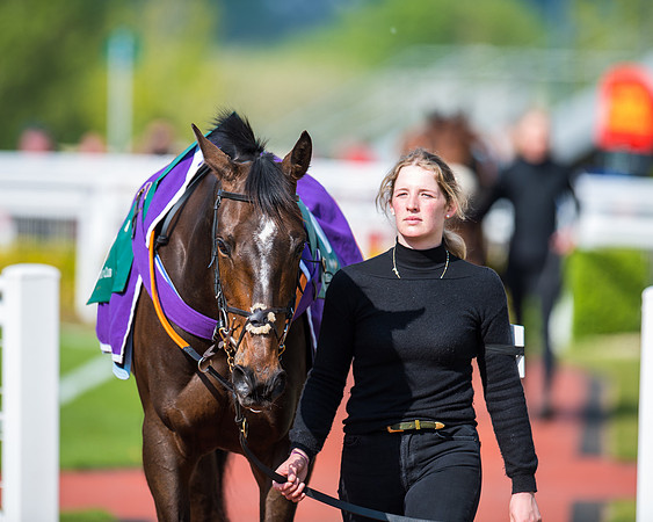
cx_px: 326
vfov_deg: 3.4
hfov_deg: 4.3
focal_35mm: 451
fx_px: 8714
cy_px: 261
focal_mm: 400
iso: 160
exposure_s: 1/1000
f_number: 5
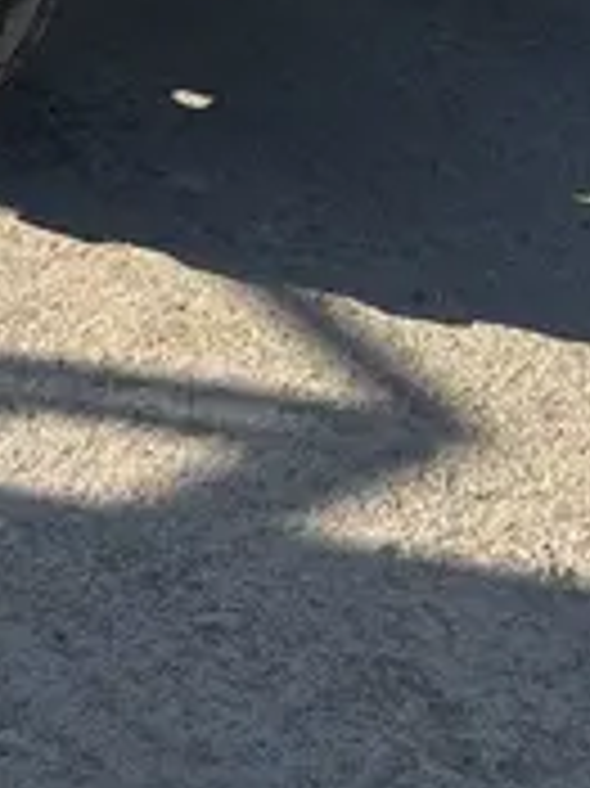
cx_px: -207
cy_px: -817
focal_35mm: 109
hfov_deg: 13.0
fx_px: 2480
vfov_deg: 14.7
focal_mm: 5.96
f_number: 1.6
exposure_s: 1/2778
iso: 50
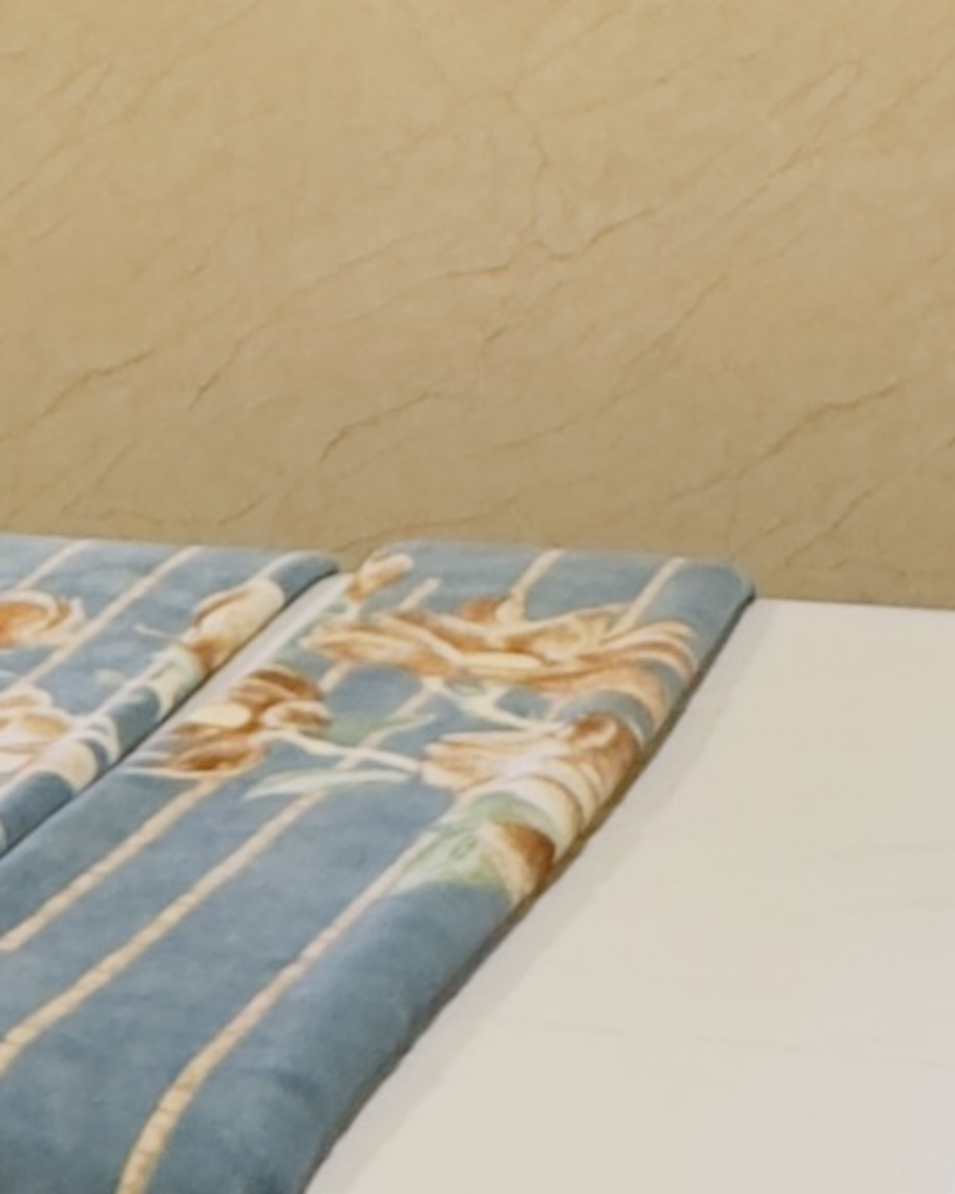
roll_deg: +3.1
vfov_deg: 19.7
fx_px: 3393
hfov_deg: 15.3
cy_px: 162
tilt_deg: -6.9
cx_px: -273
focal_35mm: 96
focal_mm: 2.22
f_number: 2.2
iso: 200
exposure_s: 1/50
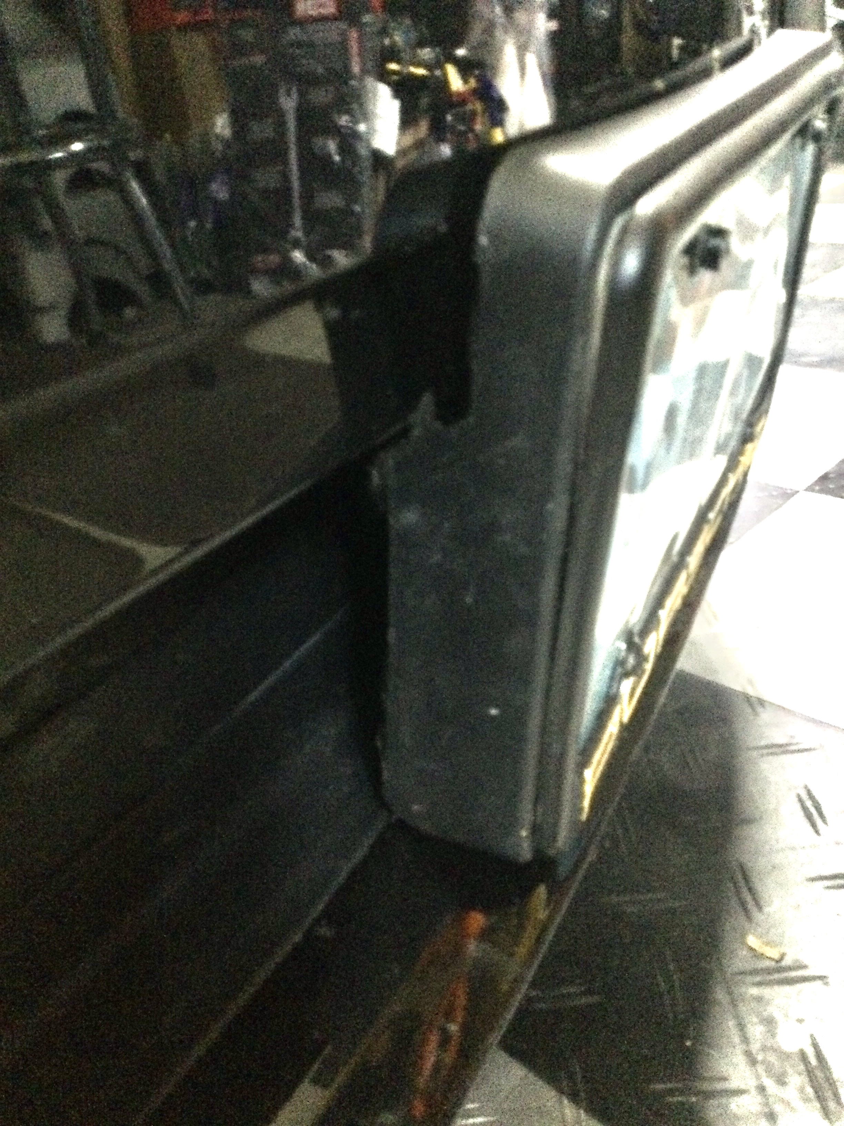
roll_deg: +8.1
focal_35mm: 31
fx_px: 1008
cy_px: 563
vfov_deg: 58.4
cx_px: 422
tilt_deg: -26.8
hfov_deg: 45.4
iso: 800
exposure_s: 1/15
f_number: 2.4
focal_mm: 3.3
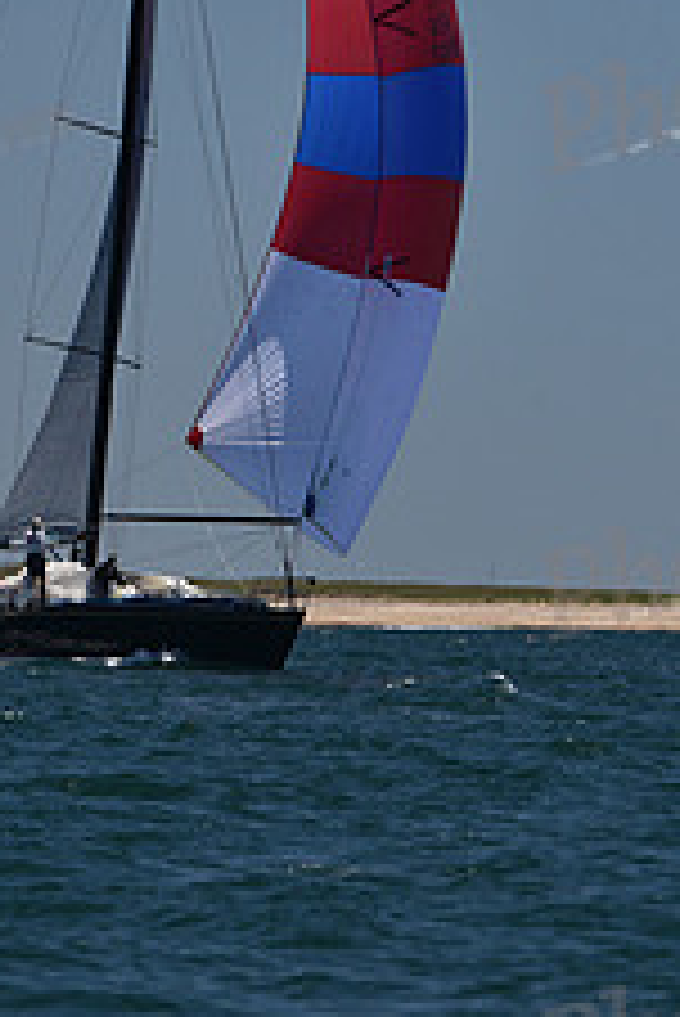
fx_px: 14512
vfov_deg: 4.0
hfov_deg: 2.7
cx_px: 308
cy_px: 356
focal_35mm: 513
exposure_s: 1/800
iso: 250
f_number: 7.1
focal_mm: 200
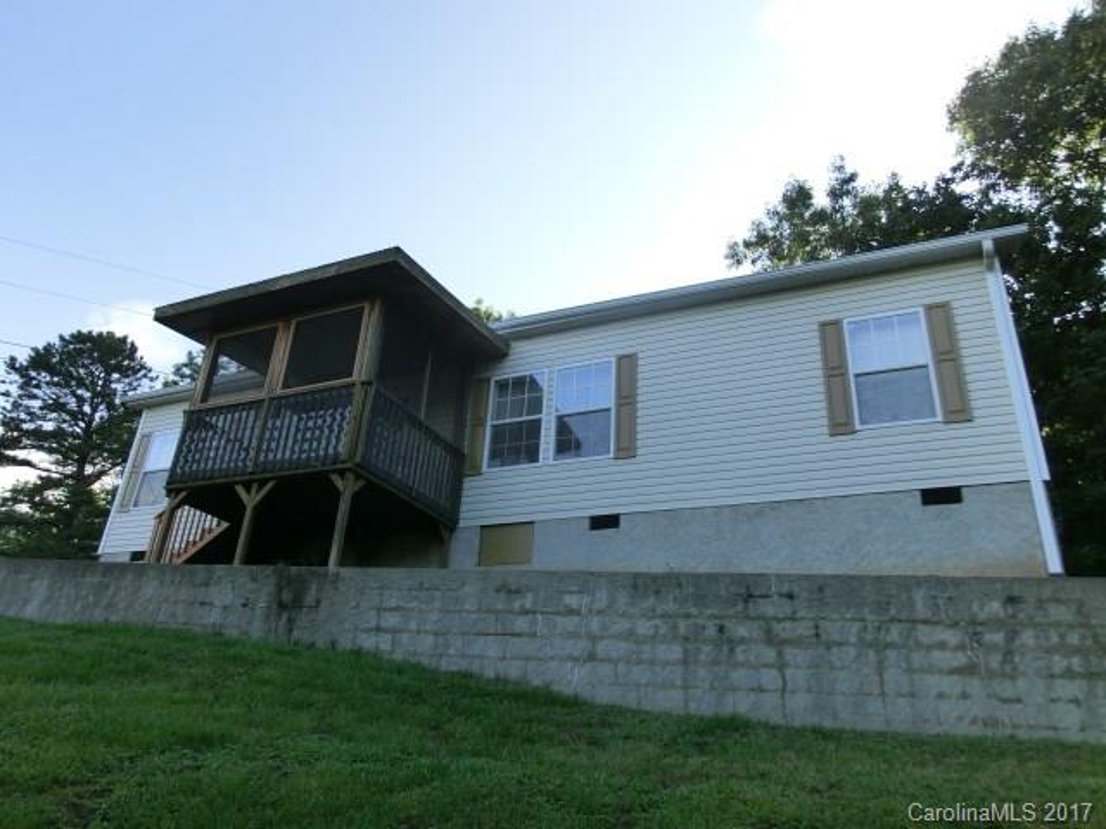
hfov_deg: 71.6
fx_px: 767
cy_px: 414
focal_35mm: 24
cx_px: 553
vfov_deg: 56.8
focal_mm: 4.24
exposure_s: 1/640
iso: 100
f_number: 3
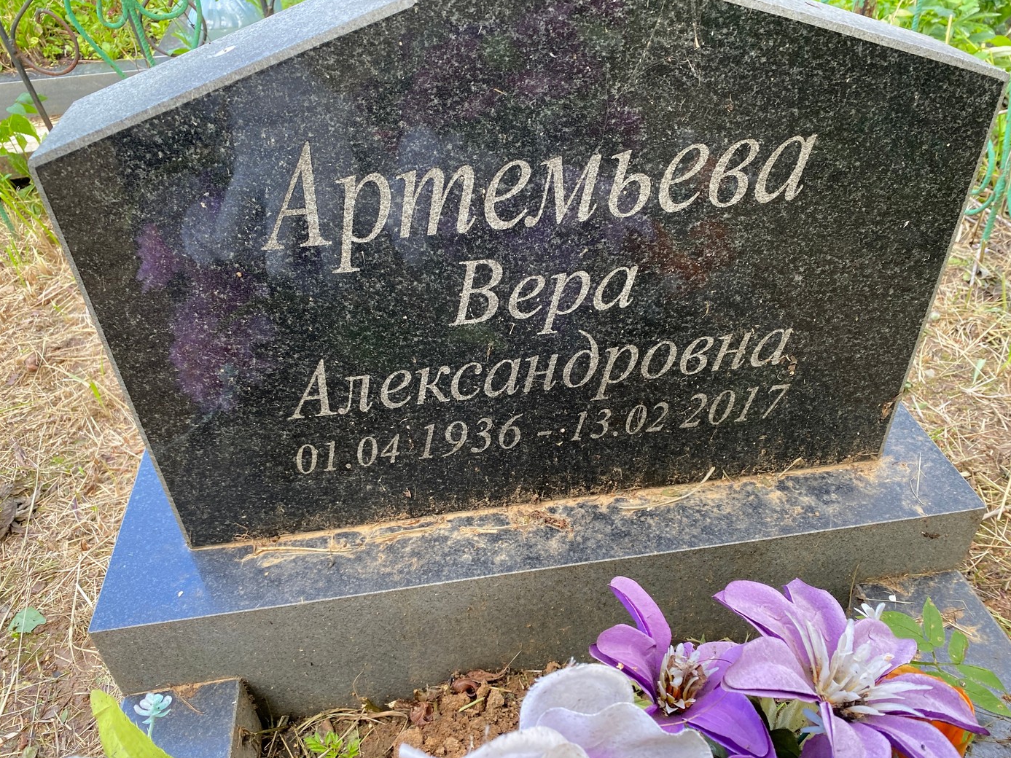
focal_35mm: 27
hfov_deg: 65.3
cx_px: 507
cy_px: 380
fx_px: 788
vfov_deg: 51.3
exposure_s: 1/121
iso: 100
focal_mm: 4.25
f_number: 1.8
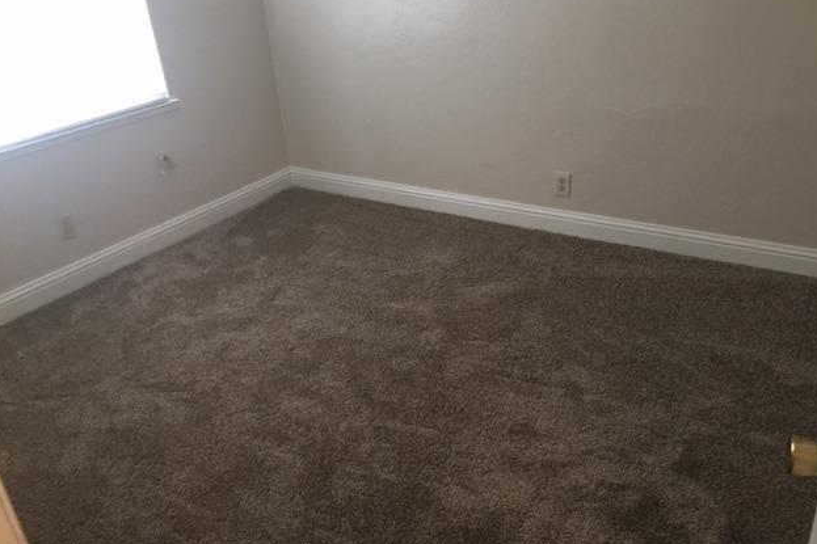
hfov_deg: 60.3
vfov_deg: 42.3
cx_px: 416
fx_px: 703
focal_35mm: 31
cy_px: 277
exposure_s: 1/10
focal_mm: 4.15
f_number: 2.2
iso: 100
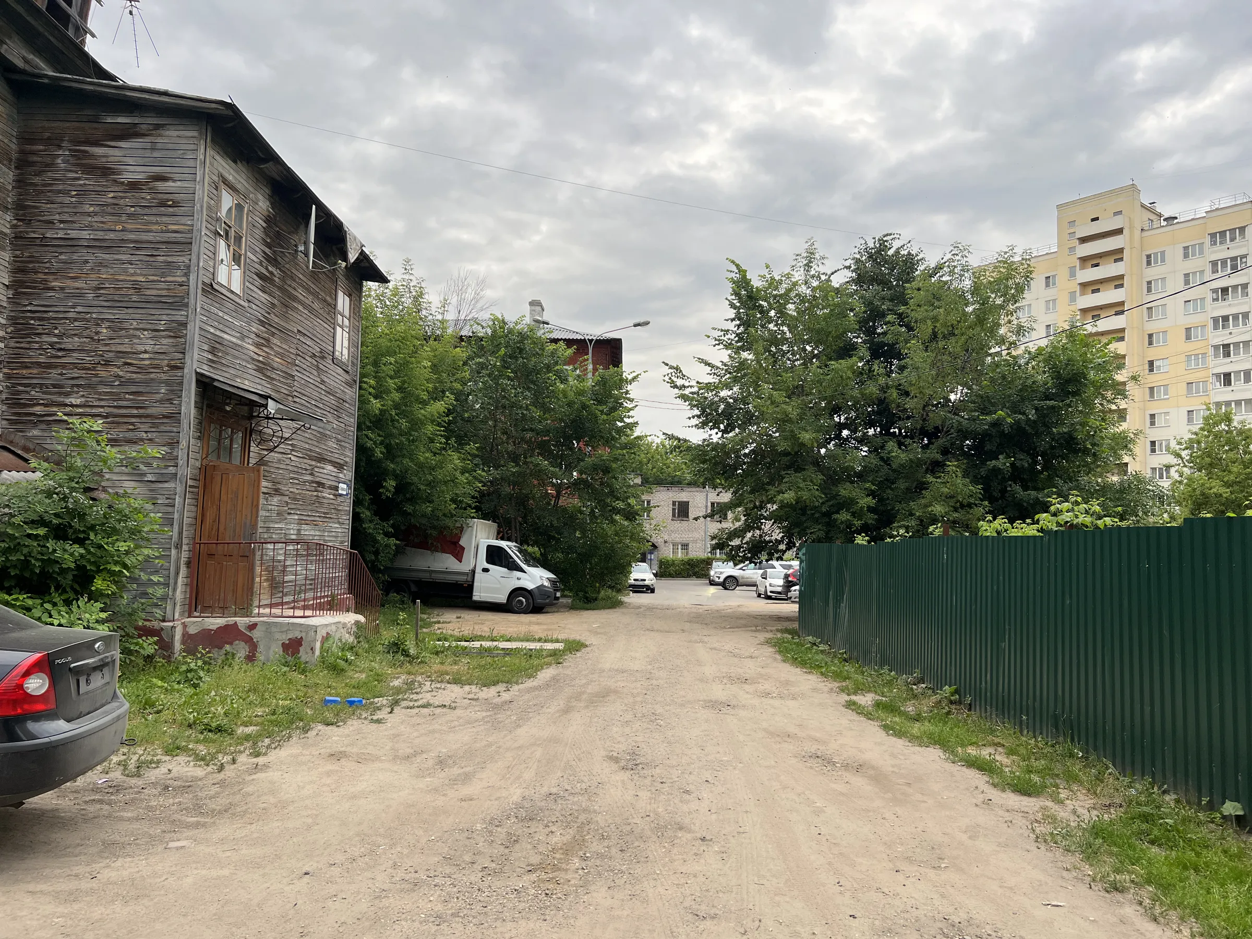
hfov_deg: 67.3
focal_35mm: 26
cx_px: 626
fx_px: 940
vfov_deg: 53.1
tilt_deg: +4.7
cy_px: 470
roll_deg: -0.6
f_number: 1.5
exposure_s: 1/125
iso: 32
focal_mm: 5.7
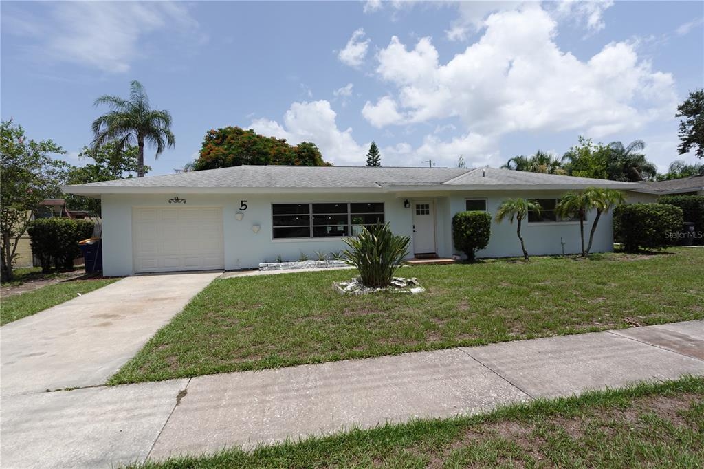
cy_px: 234
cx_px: 352
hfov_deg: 90.0
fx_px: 352
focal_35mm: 18
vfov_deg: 67.3
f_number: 1.8
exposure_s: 1/800
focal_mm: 6.9
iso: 125
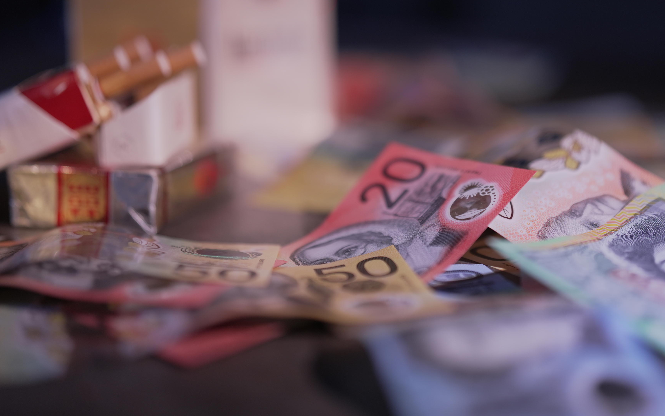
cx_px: 392
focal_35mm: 74
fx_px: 1341
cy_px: 97
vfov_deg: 17.5
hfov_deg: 27.8
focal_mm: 50
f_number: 1.4
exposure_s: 1/100
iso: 250
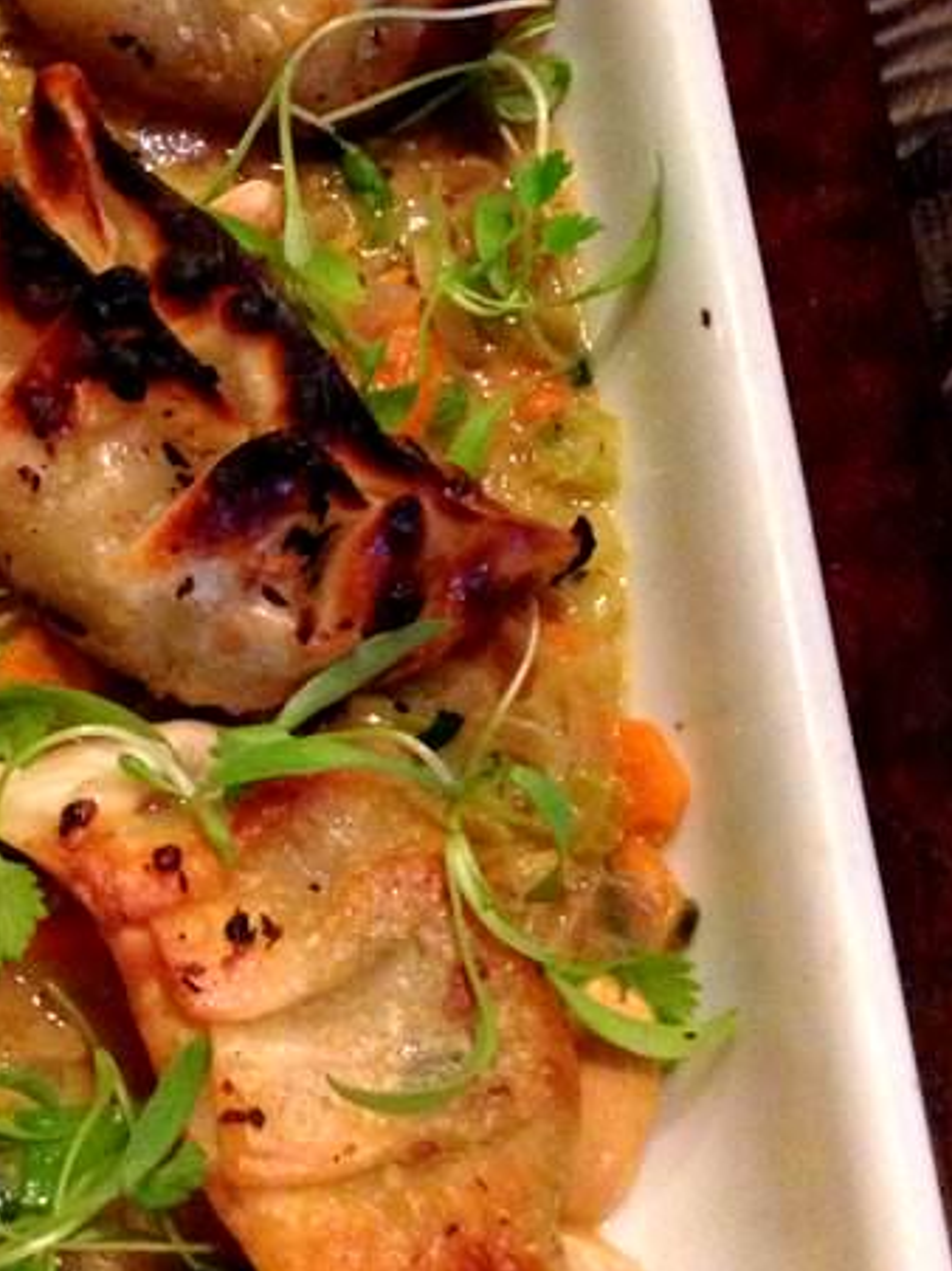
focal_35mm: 75
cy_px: 420
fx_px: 2751
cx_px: -76
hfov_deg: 18.9
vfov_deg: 25.9
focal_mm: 4.13
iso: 640
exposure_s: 1/15
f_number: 2.4
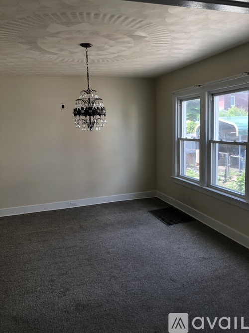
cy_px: 166
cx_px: 124
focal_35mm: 28
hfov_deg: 49.7
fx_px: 269
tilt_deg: -6.8
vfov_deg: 63.5
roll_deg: +1.7
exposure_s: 1/120
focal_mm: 3.99
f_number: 1.8
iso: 40
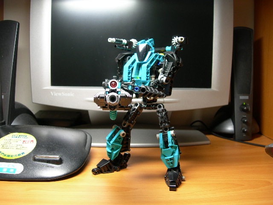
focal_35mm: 38
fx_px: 300
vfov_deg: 37.7
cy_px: 102
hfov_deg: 49.0
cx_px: 136
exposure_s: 1/9.4
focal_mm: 7.8
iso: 50
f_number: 2.8
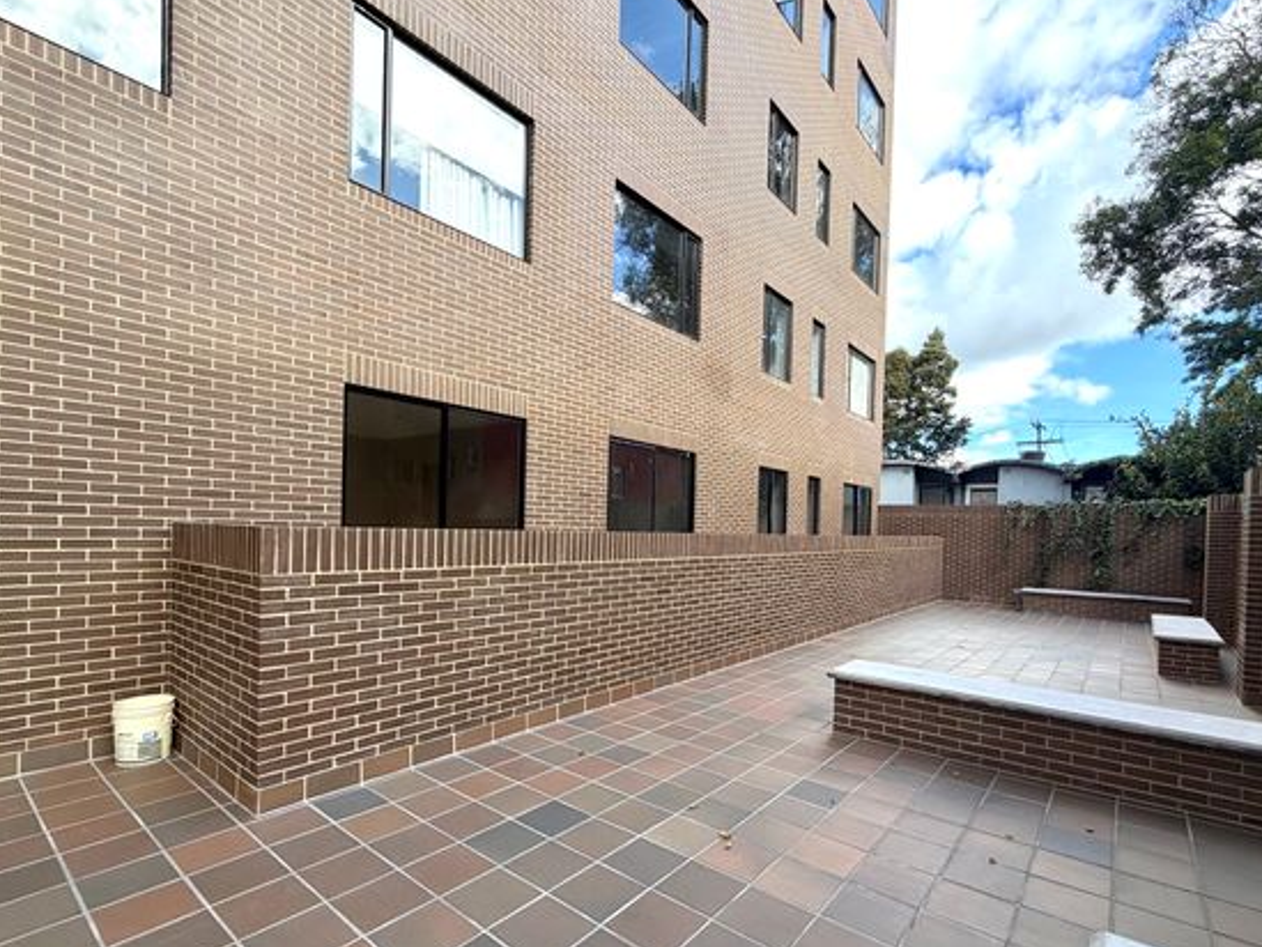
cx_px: 649
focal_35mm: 17
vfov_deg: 74.4
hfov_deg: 91.0
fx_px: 620
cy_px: 538
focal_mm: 2.22
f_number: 2.2
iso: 50
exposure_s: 1/232
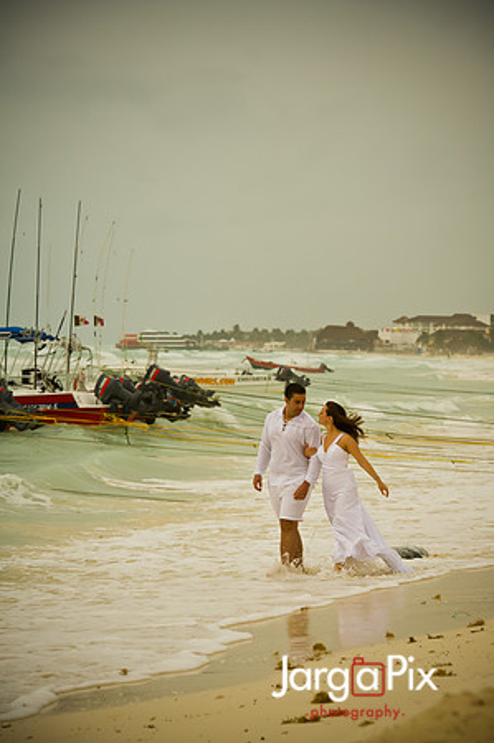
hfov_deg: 11.8
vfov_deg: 17.7
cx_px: 247
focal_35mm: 116
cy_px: 372
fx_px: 2393
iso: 1000
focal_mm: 116
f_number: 5.6
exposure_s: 1/800
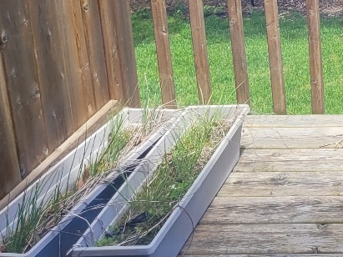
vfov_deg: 13.8
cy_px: -104
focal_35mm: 102
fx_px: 1010
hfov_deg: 16.2
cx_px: 624
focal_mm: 5.4
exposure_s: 1/385
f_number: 1.8
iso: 40
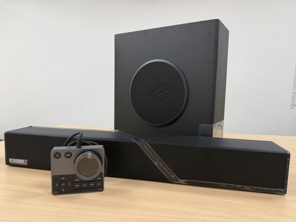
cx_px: 148
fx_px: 205
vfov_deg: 56.8
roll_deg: -1.5
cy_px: 111
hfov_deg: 71.6
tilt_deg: -5.2
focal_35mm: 24
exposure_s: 1/120
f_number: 1.78
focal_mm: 6.76
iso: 160
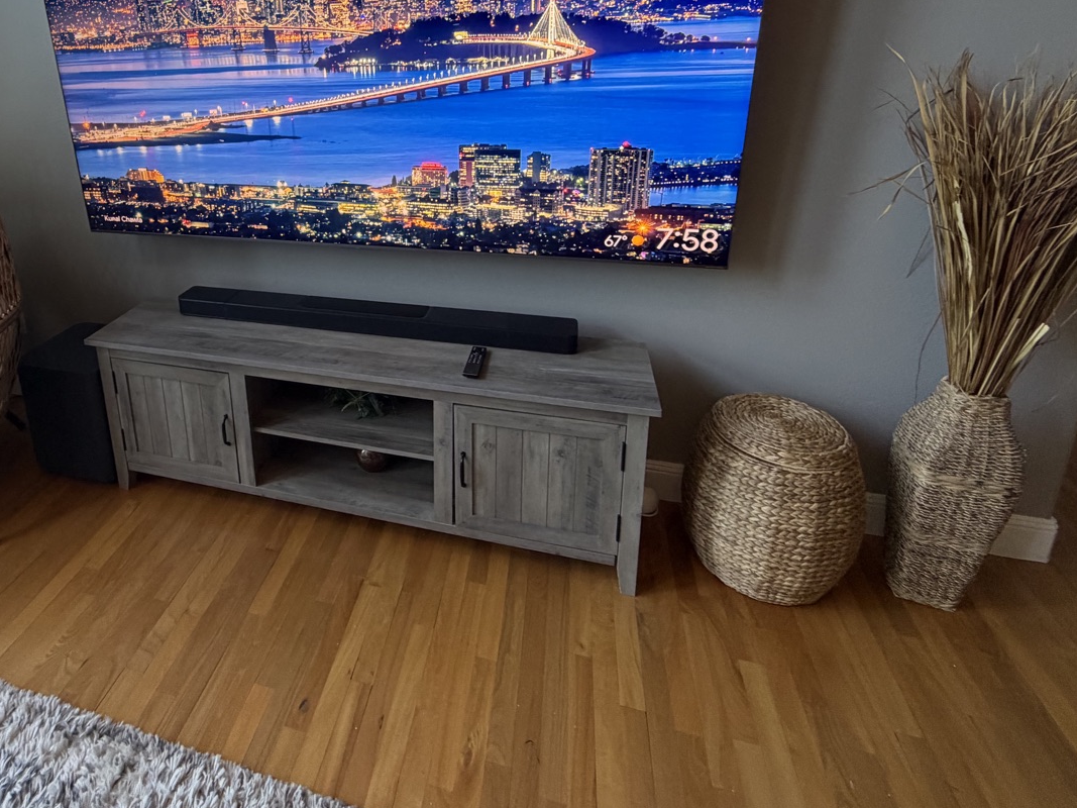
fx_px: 653
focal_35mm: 21
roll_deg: +2.0
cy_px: 228
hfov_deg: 76.3
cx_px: 353
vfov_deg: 60.8
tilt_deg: -14.4
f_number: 2.2
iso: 200
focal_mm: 2.22
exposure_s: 1/60
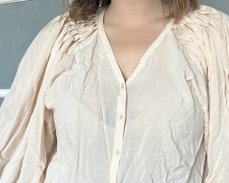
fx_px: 319
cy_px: 125
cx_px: 134
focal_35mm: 47
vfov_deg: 31.8
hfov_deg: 39.4
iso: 100
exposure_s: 1/50
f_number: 2.2
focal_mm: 2.71
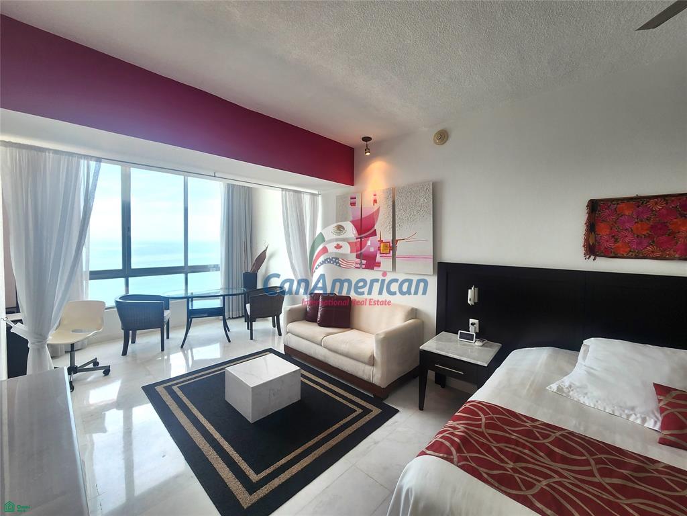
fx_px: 258
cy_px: 258
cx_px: 344
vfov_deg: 89.9
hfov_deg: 106.2
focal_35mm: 13
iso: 50
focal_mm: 2.2
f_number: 2.2
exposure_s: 1/120
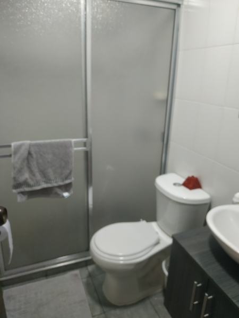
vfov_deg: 71.6
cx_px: 120
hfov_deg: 56.8
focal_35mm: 24
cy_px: 159
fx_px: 221
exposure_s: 1/24
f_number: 1.9
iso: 250
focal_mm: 3.94
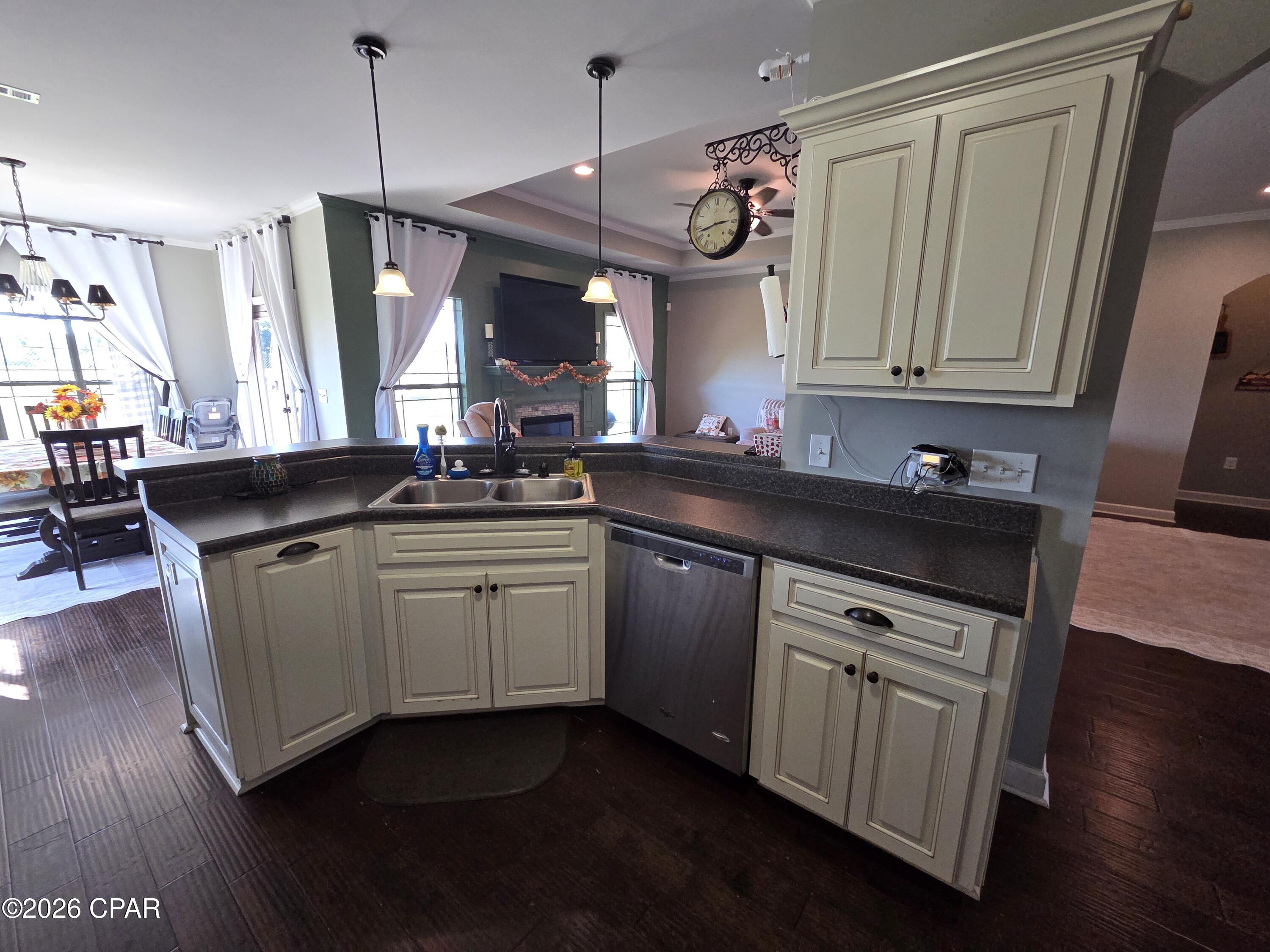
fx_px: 477
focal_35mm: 13
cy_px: 476
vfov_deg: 89.9
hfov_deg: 106.2
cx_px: 635
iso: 250
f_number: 2.2
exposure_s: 1/120
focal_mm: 2.2
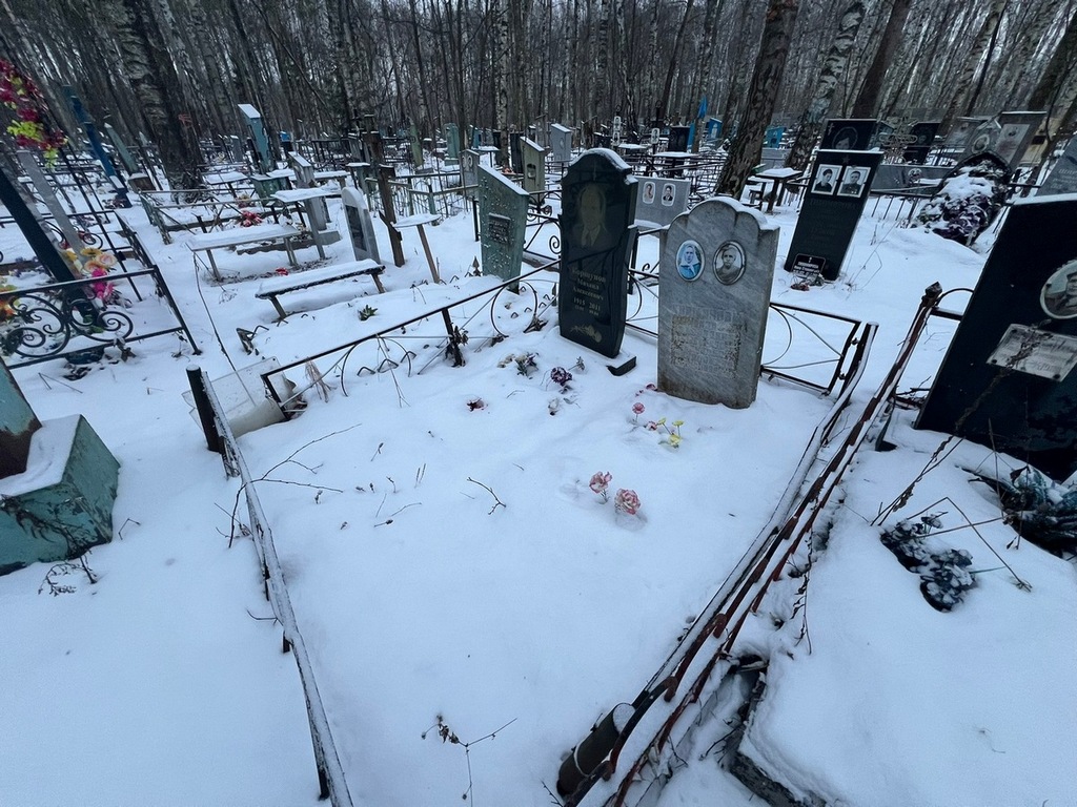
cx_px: 538
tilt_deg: -30.3
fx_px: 404
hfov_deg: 106.2
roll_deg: +0.8
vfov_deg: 89.9
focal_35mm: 13
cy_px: 404
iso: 125
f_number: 1.8
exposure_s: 1/99
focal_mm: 1.57
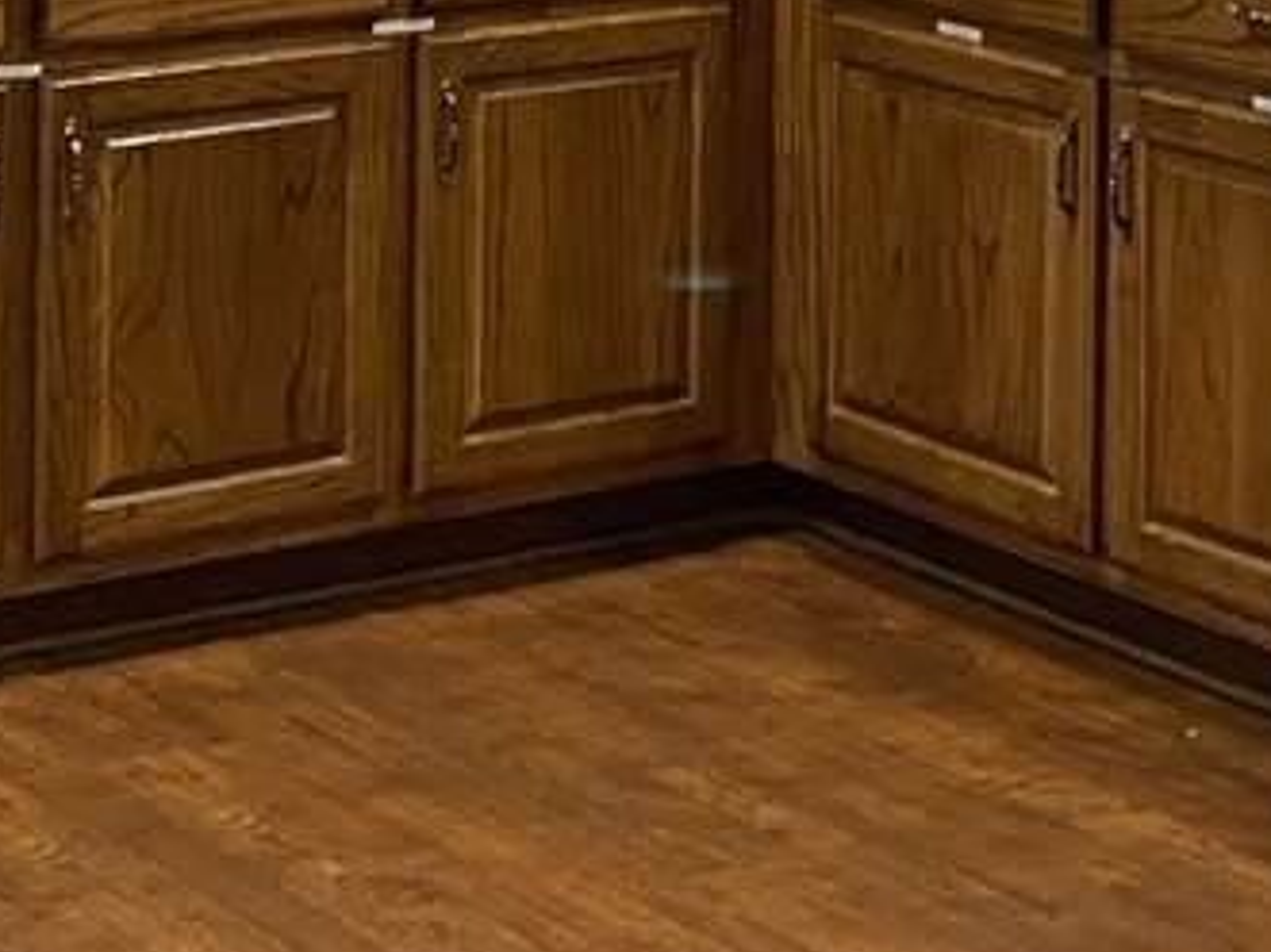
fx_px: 4331
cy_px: -574
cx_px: 764
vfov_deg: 11.9
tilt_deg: -0.6
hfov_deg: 16.7
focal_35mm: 118
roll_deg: -0.8
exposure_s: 1/60
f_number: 1.8
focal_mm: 4.25
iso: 250
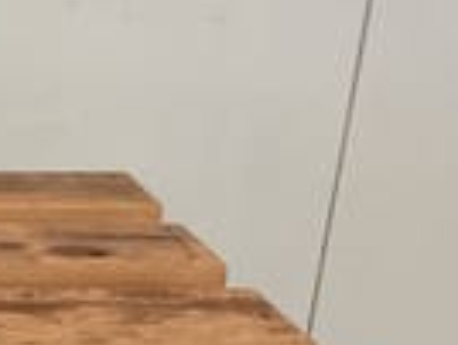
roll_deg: -1.8
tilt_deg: -25.4
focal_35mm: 108
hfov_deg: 15.8
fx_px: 1431
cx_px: -342
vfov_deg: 13.5
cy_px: 367
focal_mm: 3
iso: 250
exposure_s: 1/33
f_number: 1.8
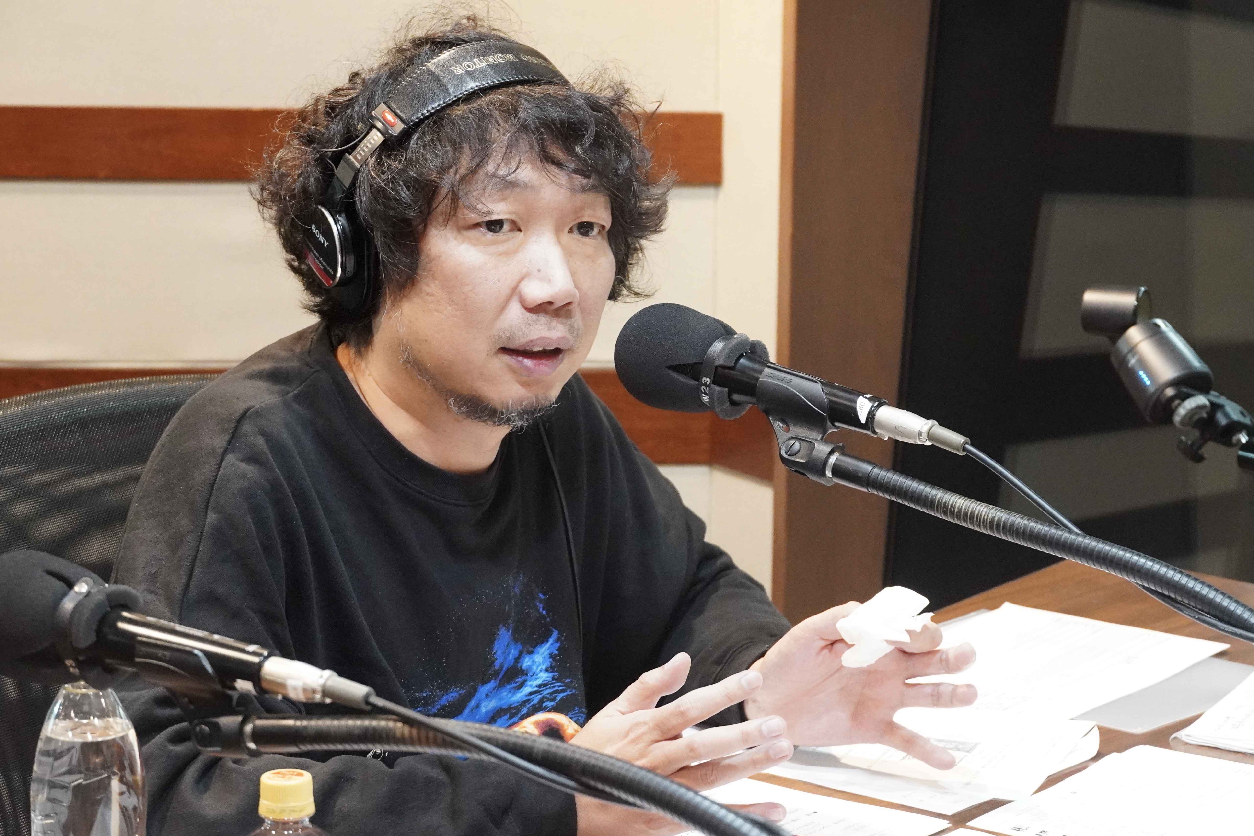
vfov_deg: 15.4
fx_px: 3083
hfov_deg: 23.0
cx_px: 627
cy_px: 418
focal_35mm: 88
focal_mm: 59
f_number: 5.6
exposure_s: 1/40
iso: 6400
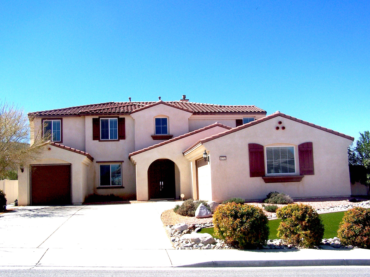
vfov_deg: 37.7
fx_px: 406
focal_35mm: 38
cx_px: 185
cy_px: 138
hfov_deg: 49.0
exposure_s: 1/800
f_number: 4
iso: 80
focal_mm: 6.3
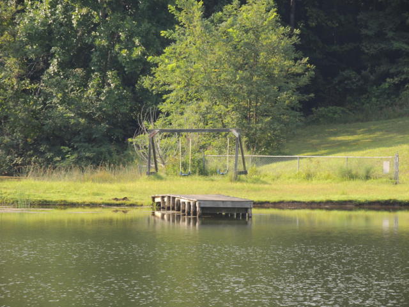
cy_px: 154
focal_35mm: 435
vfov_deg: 3.4
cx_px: 204
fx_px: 5140
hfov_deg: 4.6
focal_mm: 77.5
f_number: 4.9
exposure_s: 1/250
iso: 180
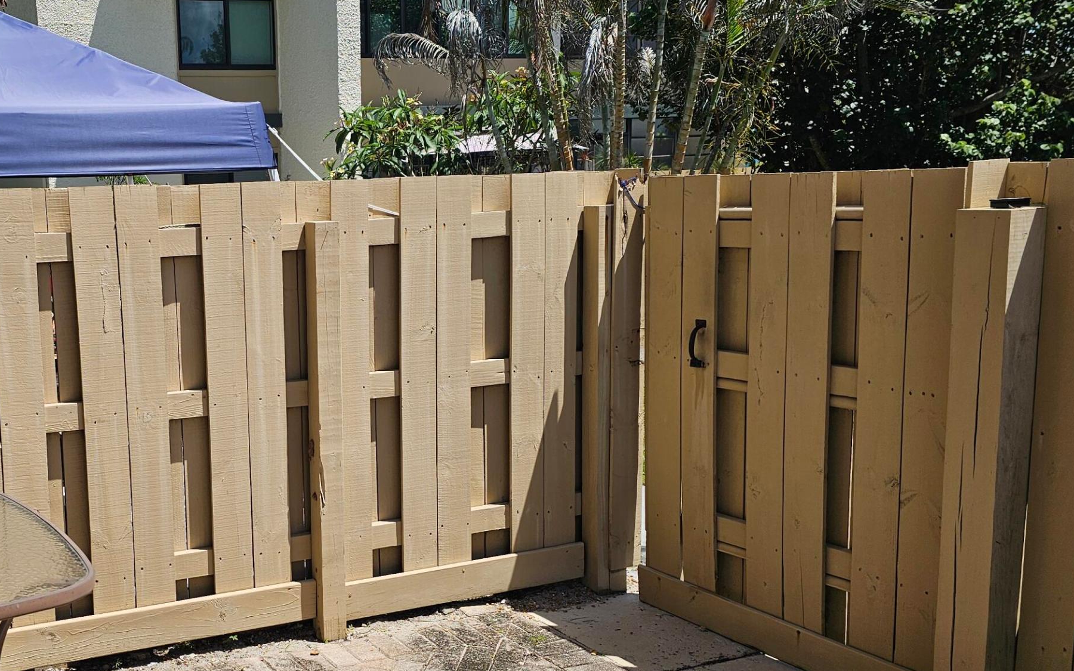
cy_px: 373
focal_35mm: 39
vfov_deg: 32.7
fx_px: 1142
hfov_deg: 48.6
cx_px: 280
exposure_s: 1/1024
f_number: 1.7
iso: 10
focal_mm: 6.3
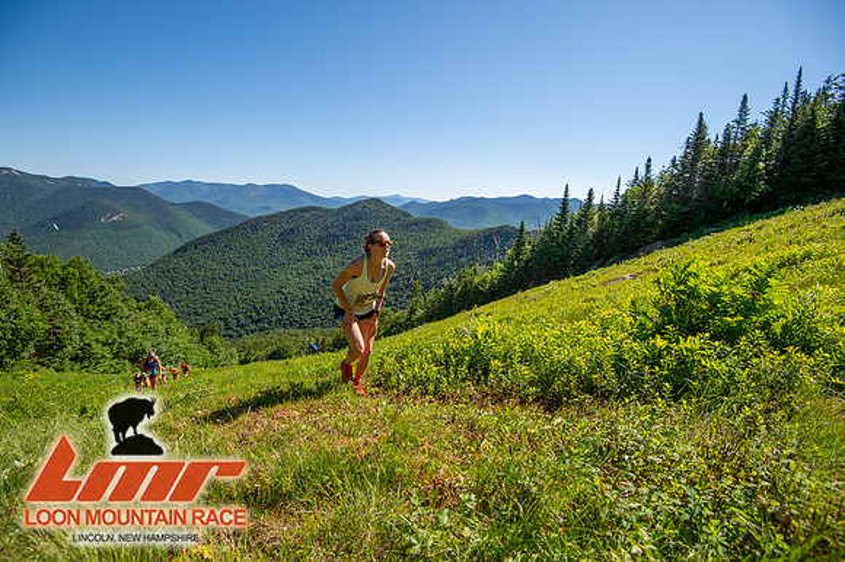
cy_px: 281
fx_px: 375
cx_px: 422
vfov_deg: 73.7
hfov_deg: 96.8
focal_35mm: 16
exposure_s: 1/640
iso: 100
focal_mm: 16
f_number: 5
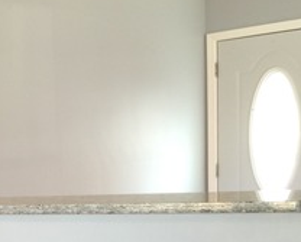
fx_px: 776
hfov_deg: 20.9
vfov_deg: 16.7
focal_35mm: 87
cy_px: 317
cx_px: -32
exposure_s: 1/15
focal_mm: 4.15
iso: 40
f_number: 2.2
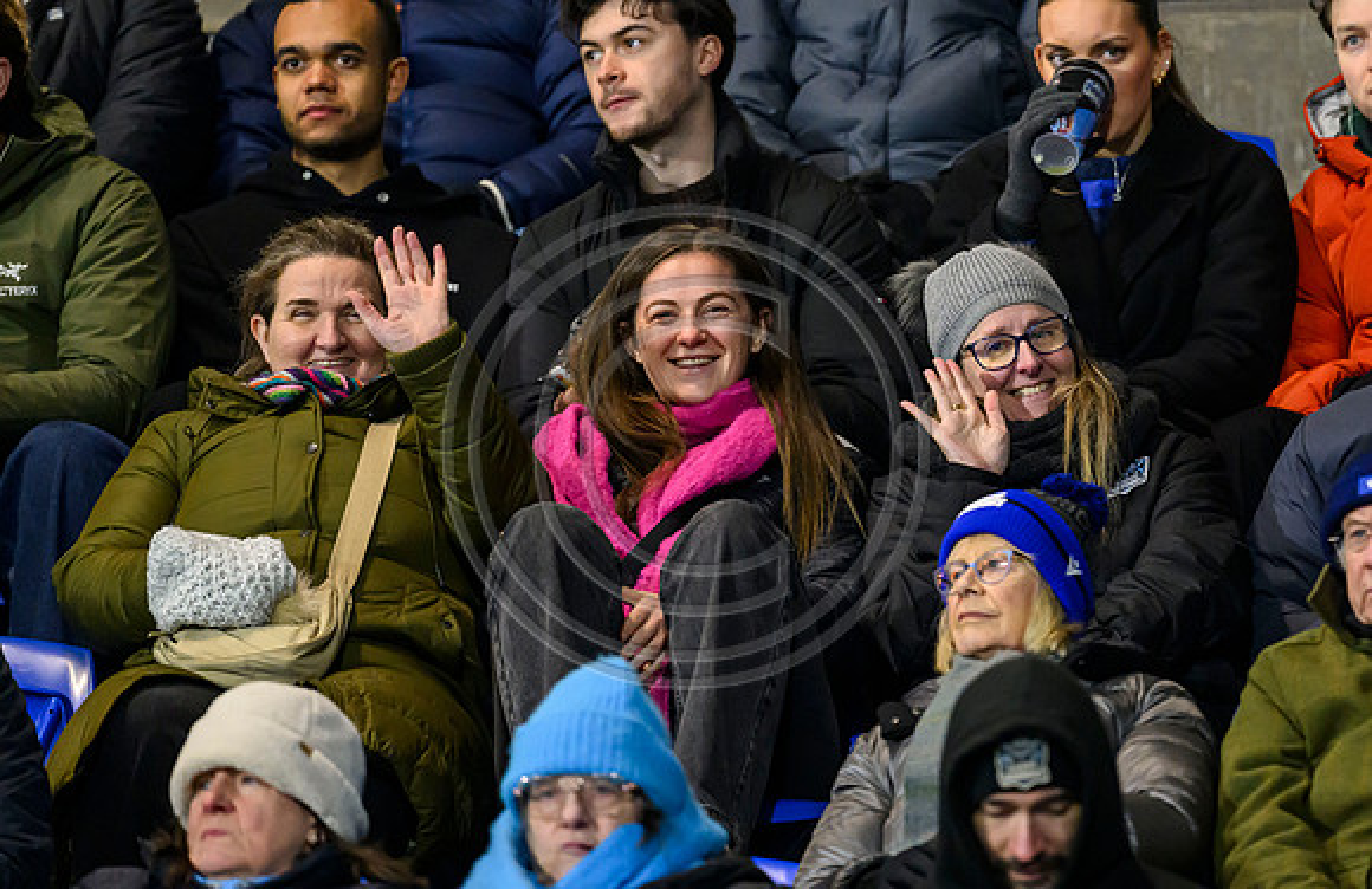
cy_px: 465
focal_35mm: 587
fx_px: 22165
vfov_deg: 2.3
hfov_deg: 3.5
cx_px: 997
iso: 6400
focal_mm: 400
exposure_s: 1/320
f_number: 3.2
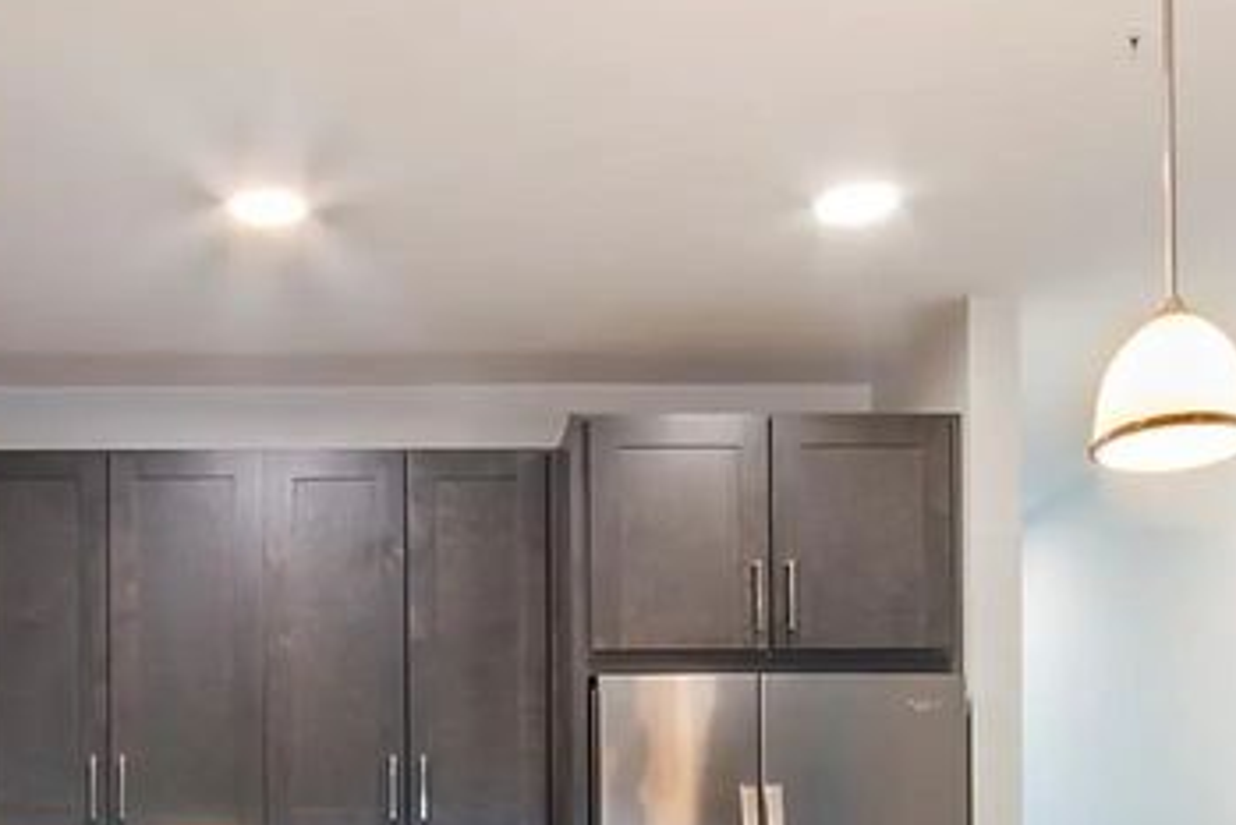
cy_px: 878
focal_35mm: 44
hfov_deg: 42.9
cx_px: 290
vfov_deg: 28.2
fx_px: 1511
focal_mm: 10
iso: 100
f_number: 11
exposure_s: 1.6
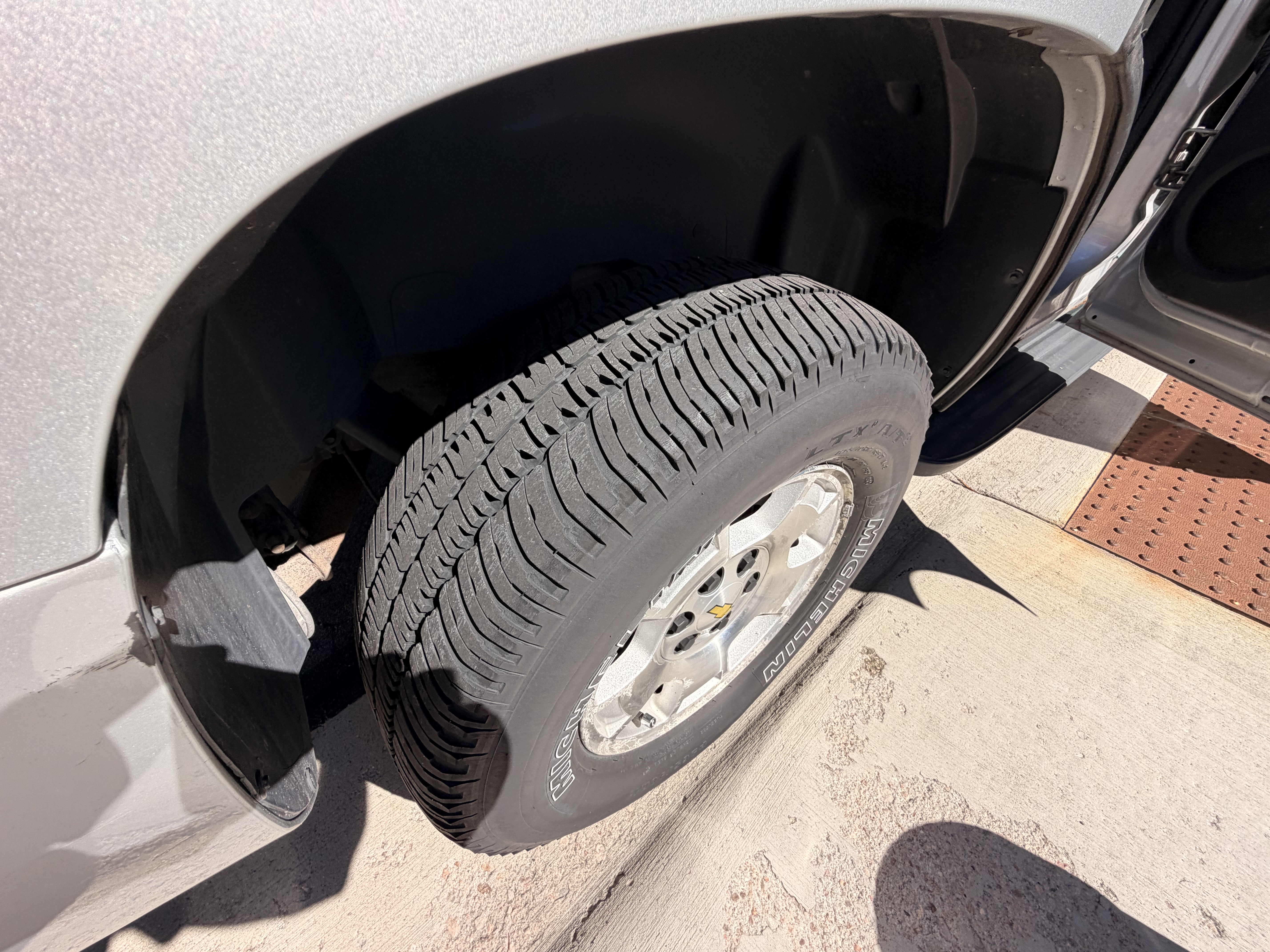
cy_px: 476
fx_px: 514
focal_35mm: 14
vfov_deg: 85.7
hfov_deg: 102.1
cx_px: 635
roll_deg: -2.2
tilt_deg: -38.2
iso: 32
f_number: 2.2
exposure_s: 1/770
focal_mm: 2.22
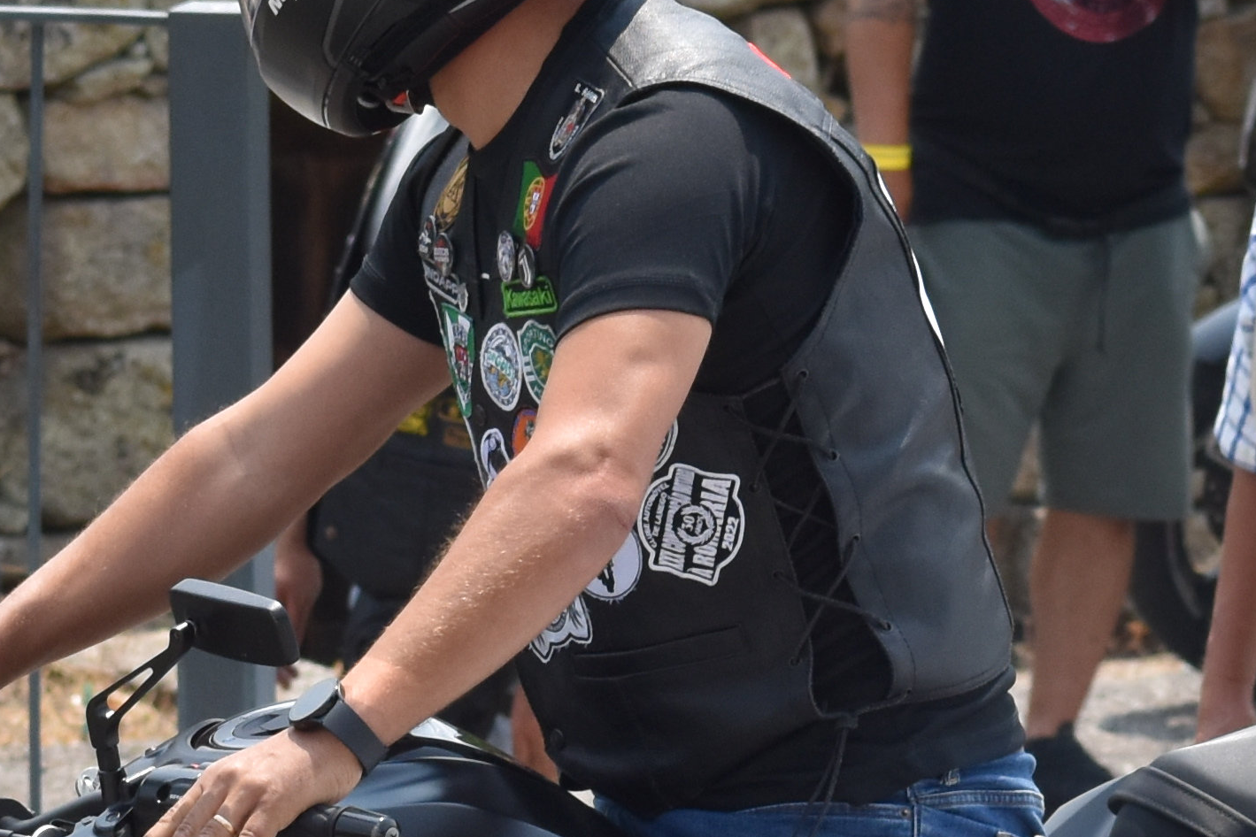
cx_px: 232
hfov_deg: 4.0
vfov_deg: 2.6
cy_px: 723
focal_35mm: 520
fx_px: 18141
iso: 400
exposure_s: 1/1600
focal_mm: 82
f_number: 6.3
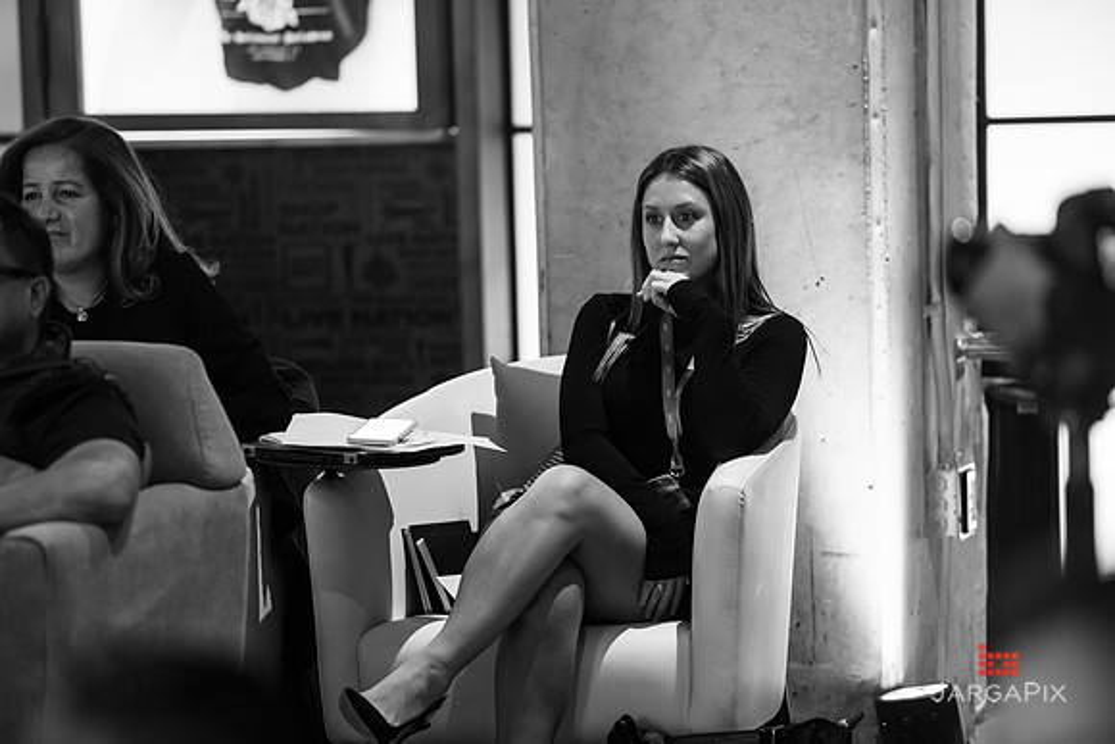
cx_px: 558
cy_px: 372
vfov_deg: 6.9
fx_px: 6196
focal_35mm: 200
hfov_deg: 10.3
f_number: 3.2
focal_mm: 200
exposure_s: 1/60
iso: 3200
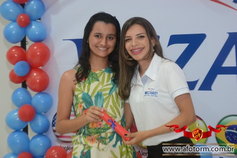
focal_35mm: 78
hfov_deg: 26.0
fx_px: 513
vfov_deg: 17.5
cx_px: 118
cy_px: 79
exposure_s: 1/80
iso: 1600
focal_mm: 52
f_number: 5
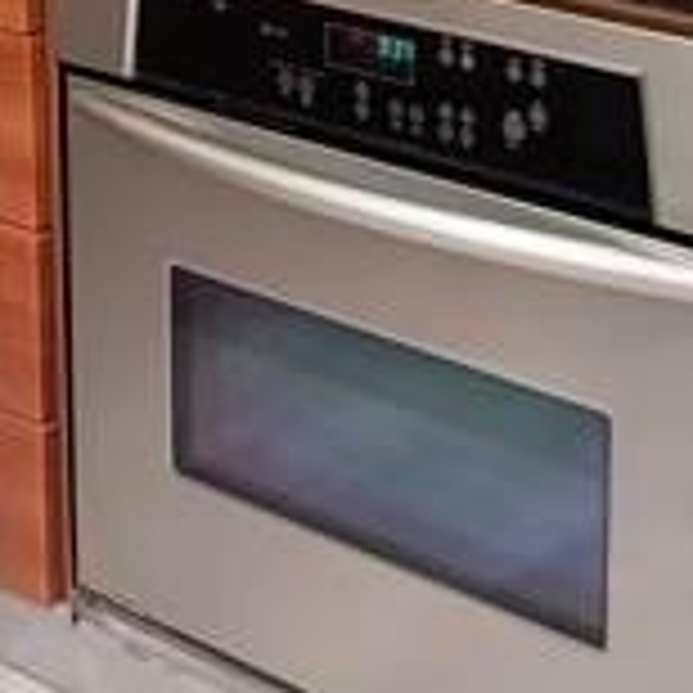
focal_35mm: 106
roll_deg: +1.7
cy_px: -202
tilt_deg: -11.7
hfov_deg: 16.2
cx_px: 72
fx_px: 2401
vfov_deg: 15.6
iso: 400
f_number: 1.78
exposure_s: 1/60
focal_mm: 6.76
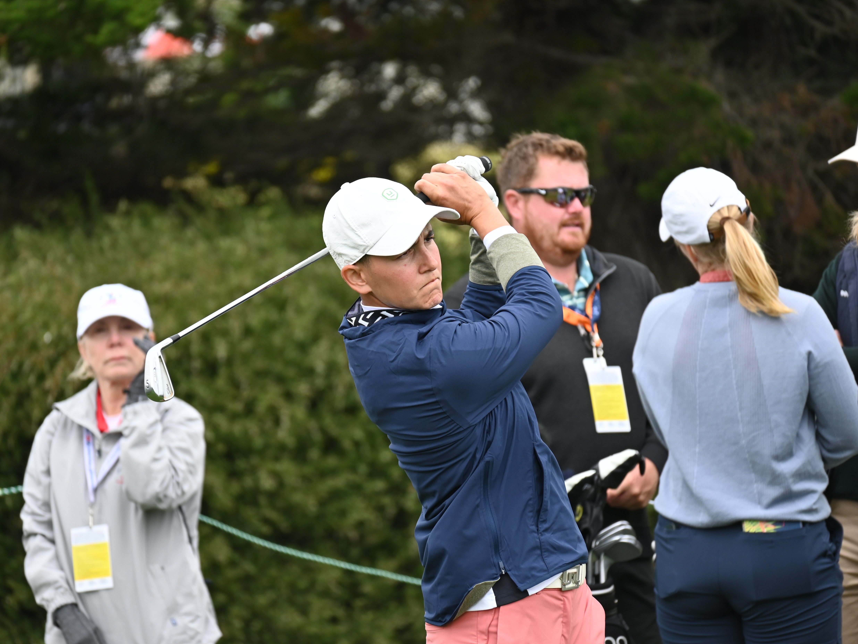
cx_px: 380
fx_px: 10063
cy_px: 322
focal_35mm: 406
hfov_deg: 4.9
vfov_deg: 3.7
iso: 200
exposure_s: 1/400
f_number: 6.3
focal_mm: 250
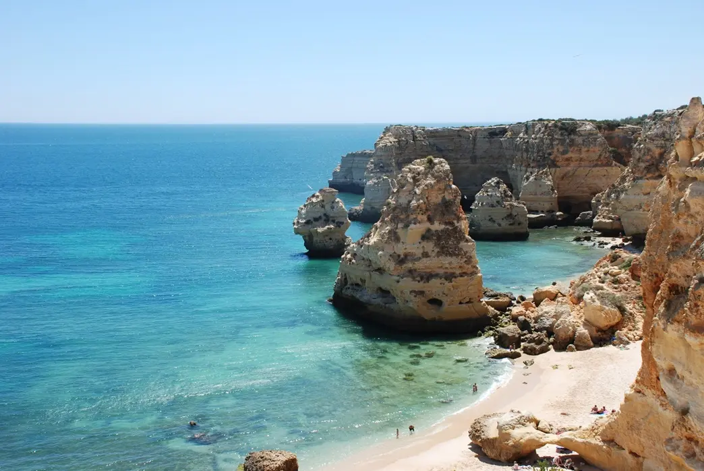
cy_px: 236
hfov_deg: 49.5
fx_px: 764
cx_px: 352
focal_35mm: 39
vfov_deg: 34.3
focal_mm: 26
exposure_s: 1/200
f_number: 7.1
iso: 100
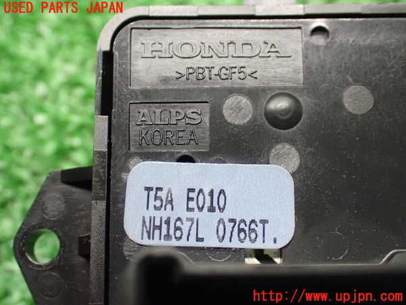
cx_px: 203
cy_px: 152
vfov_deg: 25.2
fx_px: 680
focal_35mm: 58
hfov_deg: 33.2
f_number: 3.5
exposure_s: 1/60
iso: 1600
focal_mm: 10.35
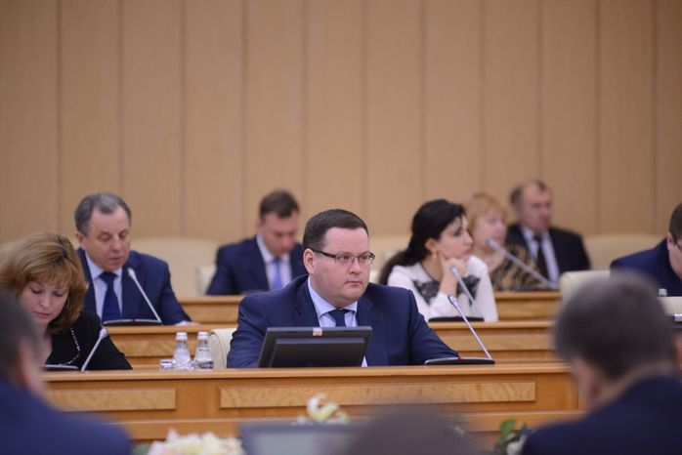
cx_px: 341
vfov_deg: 6.9
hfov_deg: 10.3
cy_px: 228
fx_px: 3790
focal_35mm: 200
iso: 2000
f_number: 3.2
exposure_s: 1/500
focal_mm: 200
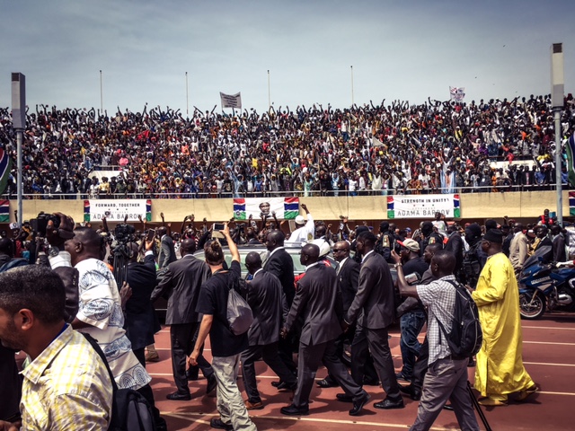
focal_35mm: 29
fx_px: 482
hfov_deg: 61.7
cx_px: 288
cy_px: 216
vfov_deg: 48.2
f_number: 2.2
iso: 25
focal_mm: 4.15
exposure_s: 1/1221
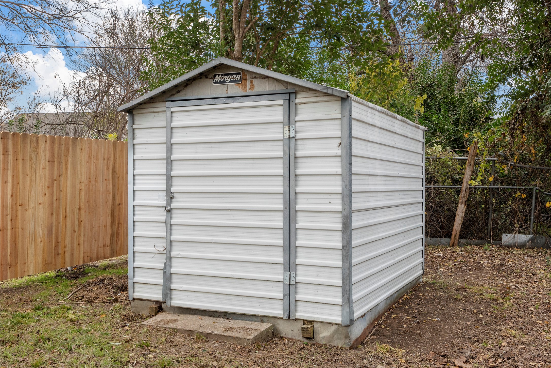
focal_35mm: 36
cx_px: 276
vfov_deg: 36.9
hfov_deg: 53.1
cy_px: 184
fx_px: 551
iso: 320
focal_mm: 24
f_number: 9
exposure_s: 1/160
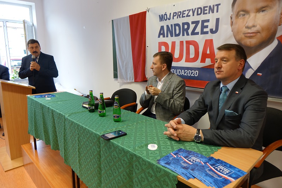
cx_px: 141
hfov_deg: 73.8
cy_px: 94
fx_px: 188
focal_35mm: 24
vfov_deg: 53.1
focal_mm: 8.8
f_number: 2.8
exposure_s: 1/30
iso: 250
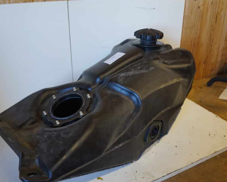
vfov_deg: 47.1
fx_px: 208
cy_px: 91
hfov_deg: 57.2
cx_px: 109
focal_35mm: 31
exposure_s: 1/60
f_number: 3.5
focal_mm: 18
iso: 500
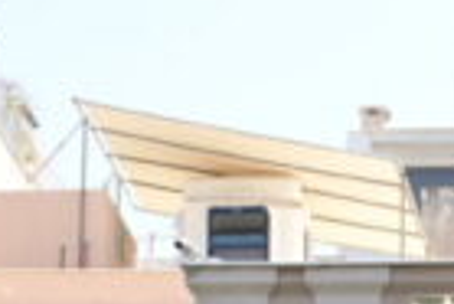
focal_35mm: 309
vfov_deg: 4.4
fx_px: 3901
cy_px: 392
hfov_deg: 6.5
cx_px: 843
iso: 320
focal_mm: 56
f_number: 8
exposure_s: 1/320
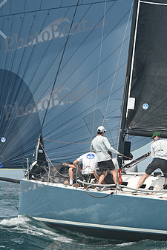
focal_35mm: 189
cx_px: 147
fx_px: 1316
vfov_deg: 10.9
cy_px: 129
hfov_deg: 7.2
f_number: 7.1
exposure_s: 1/1250
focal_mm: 110
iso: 320
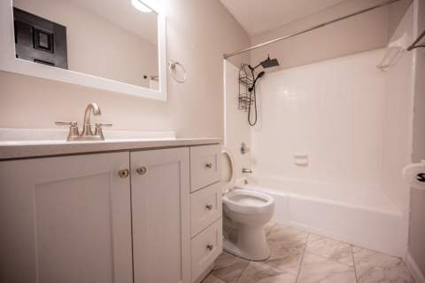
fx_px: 165
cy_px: 142
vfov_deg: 81.1
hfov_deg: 104.3
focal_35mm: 14
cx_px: 212
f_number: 4
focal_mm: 14
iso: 250
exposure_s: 1/20
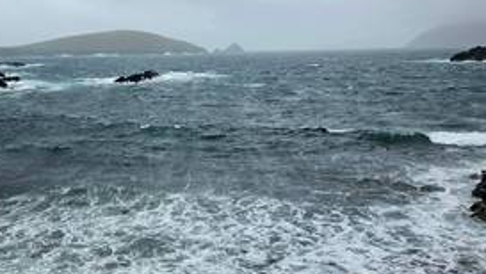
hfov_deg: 45.3
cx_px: 144
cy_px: 135
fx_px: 567
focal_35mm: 44
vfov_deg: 27.2
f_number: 1.8
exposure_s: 1/909
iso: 80
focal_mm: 5.4
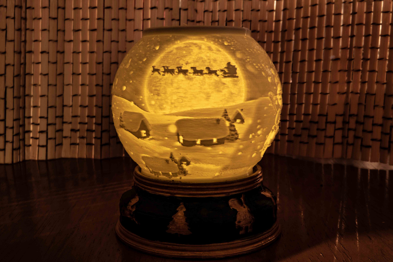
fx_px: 448
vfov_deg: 32.6
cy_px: 131
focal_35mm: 41
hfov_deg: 47.4
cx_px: 196
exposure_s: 15
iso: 64
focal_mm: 15.17
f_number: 14
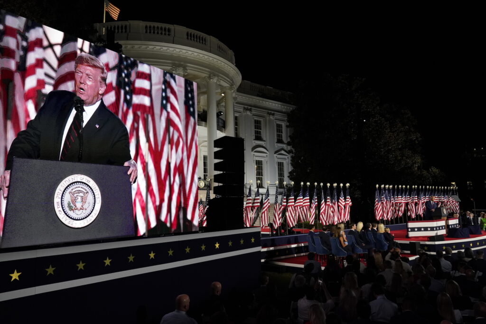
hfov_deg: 65.5
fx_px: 378
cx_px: 243
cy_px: 162
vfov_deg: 46.4
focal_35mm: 28
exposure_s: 1/160
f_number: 6.3
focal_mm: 28
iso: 3200
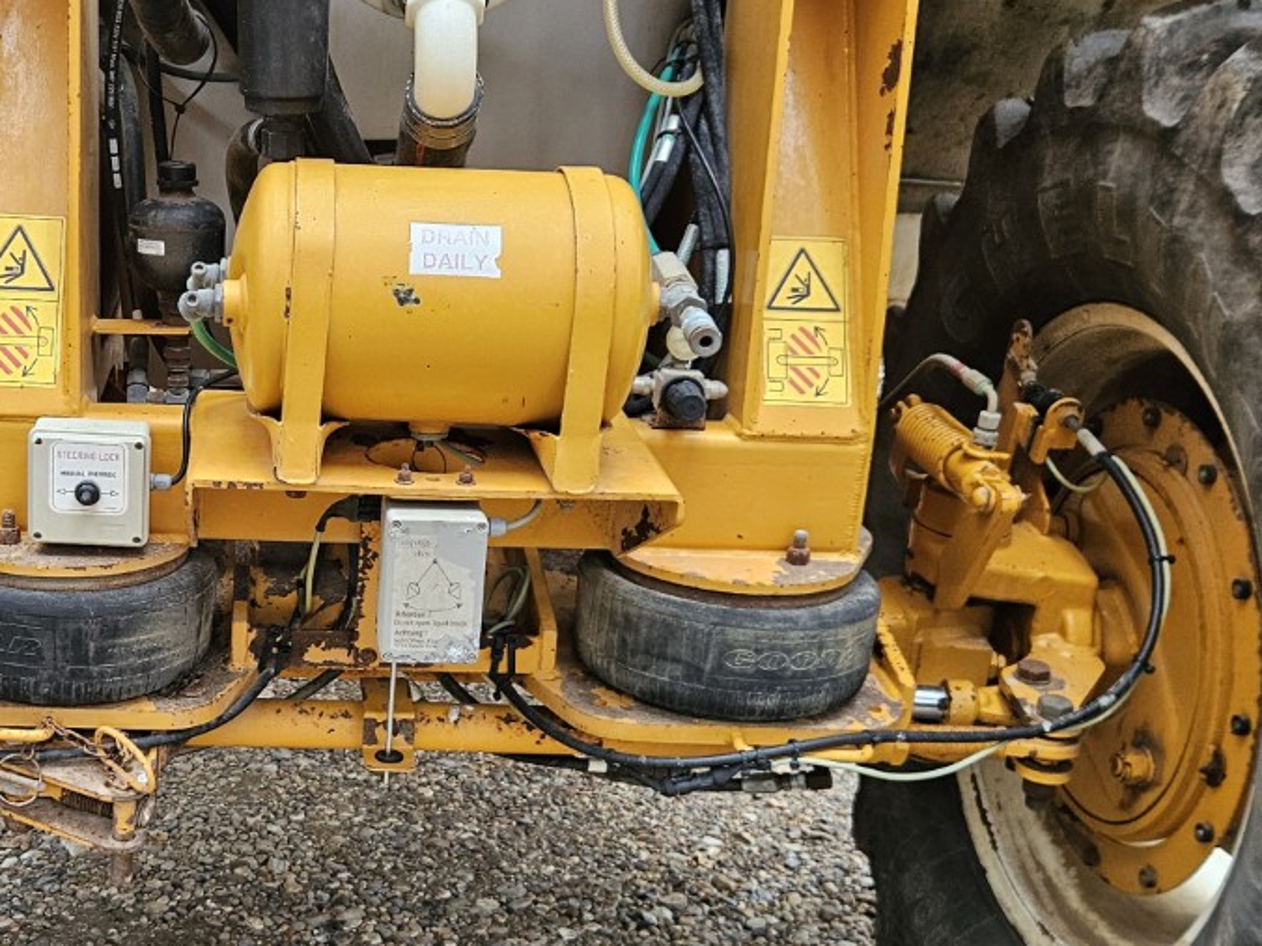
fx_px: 1786
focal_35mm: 49
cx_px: 347
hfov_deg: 38.1
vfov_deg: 29.7
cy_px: 526
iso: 320
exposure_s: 1/100
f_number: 1.8
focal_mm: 5.4
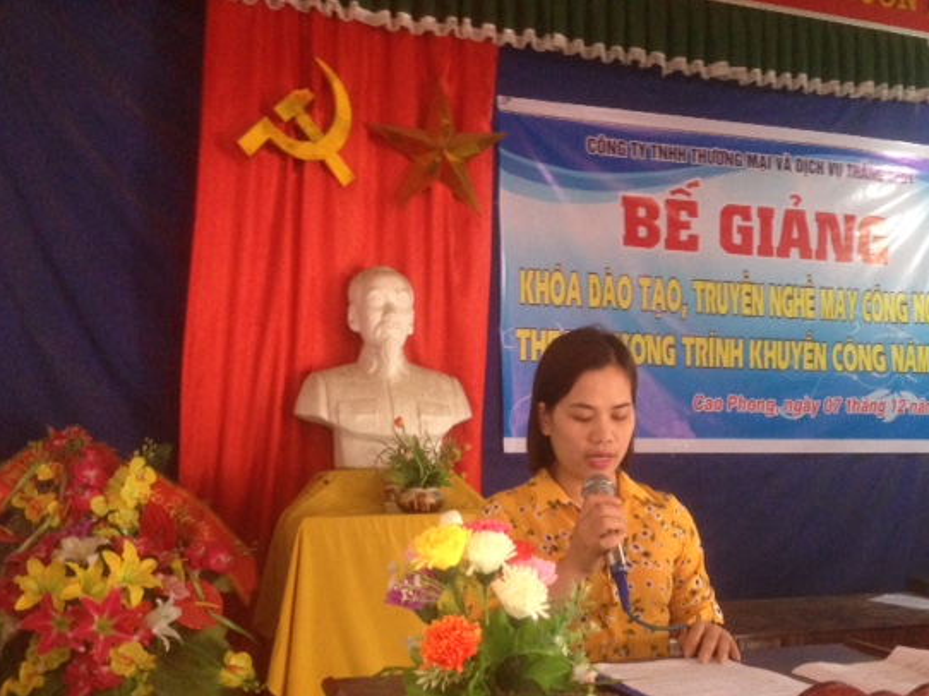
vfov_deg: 36.7
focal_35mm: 39
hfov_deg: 47.7
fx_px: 1046
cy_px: 410
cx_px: 545
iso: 400
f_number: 2.4
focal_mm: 4.12
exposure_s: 1/20
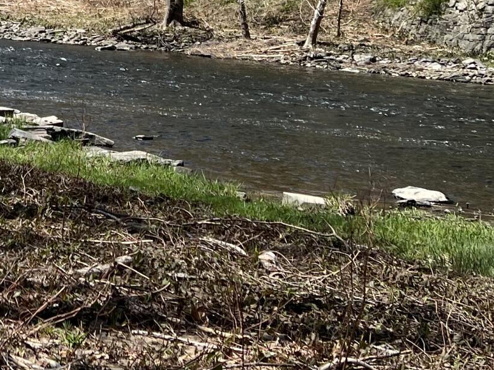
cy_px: -208
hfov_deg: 19.6
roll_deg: -3.4
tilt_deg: +7.1
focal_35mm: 96
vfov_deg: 14.2
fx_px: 1369
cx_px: -53
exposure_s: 1/3968
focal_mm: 5.7
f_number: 1.5
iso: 50
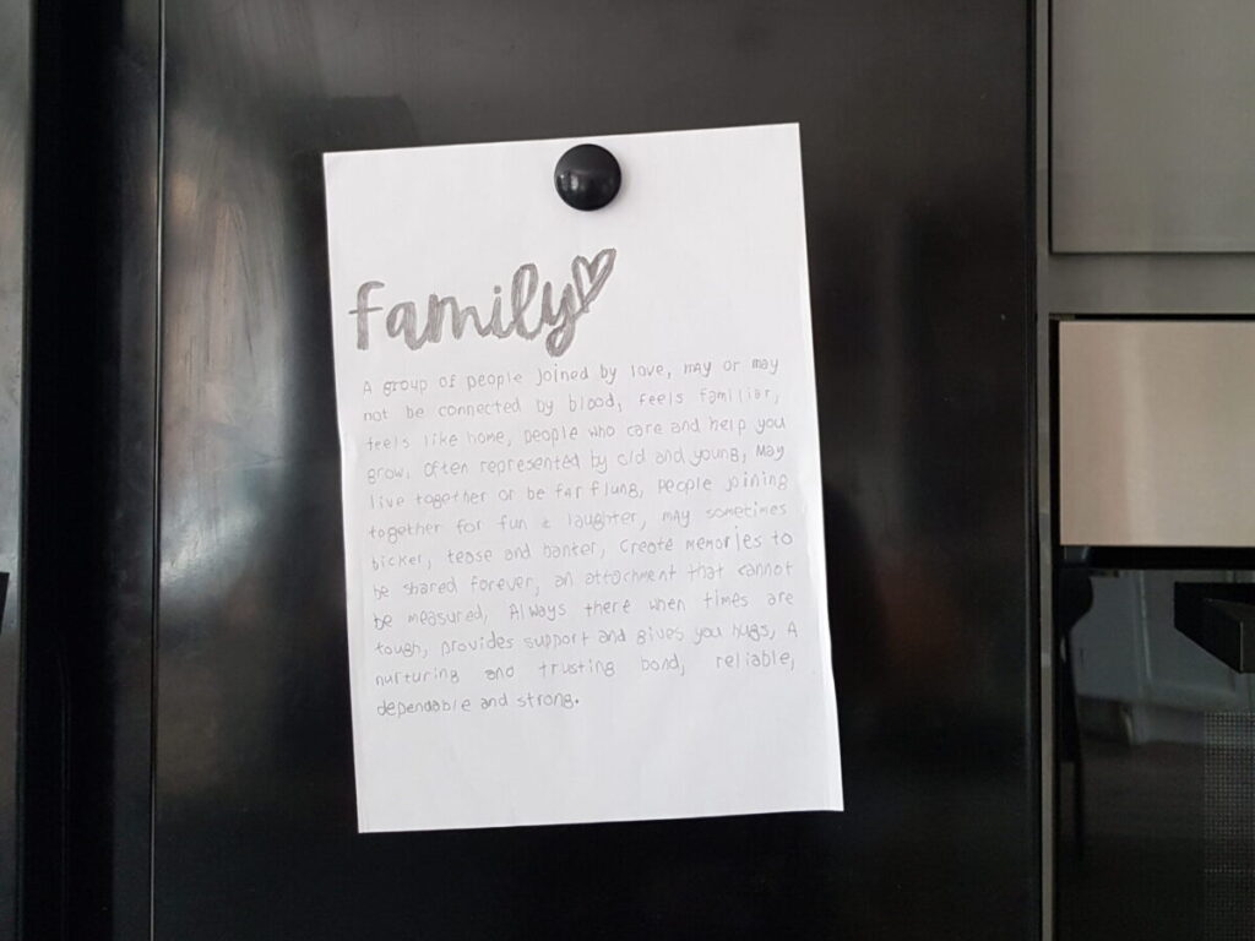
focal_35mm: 26
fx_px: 943
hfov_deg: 67.3
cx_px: 628
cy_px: 470
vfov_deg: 53.1
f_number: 1.7
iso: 160
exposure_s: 1/33
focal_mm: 4.2
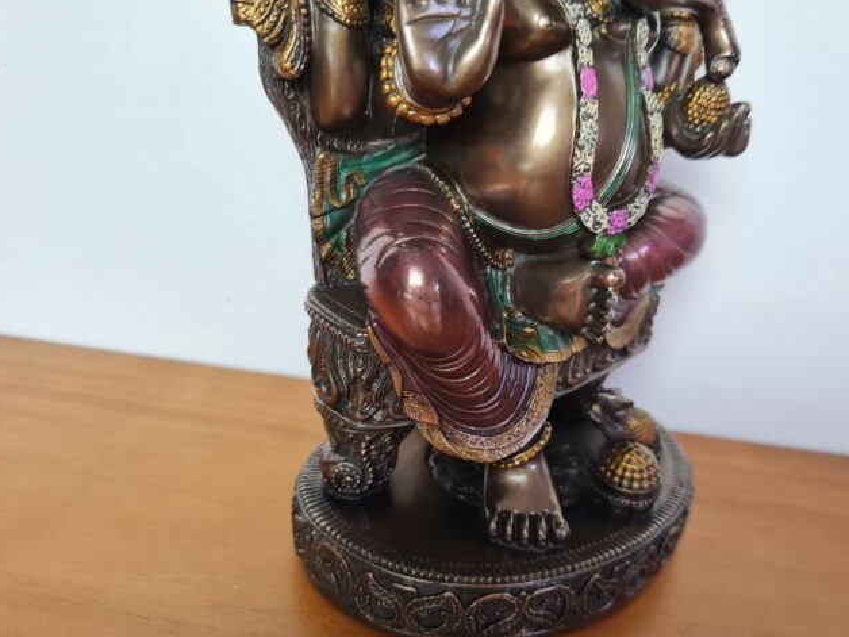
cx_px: 458
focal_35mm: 29
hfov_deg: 61.6
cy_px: 343
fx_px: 711
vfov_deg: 48.2
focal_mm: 5.4
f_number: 1.8
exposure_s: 1/60
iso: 160
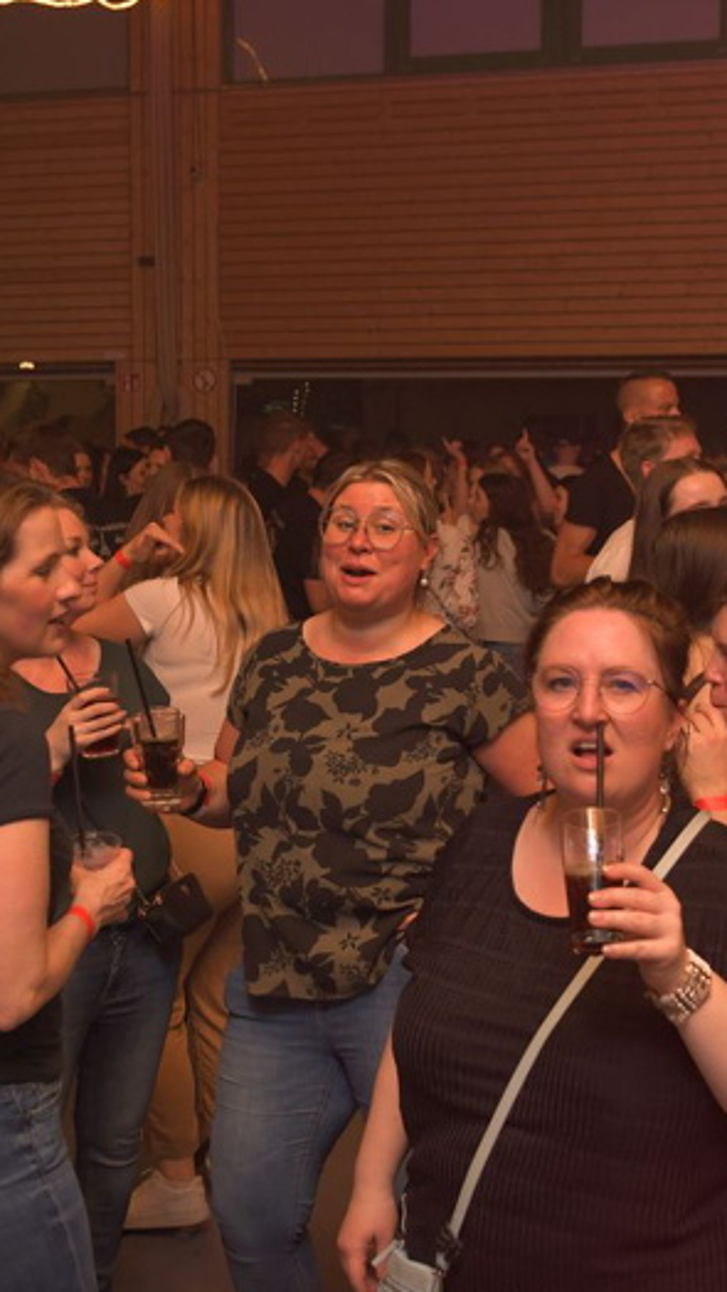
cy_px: 648
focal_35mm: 57
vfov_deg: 36.6
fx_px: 1952
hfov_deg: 21.1
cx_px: 333
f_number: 4
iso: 1250
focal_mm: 24
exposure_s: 1/250
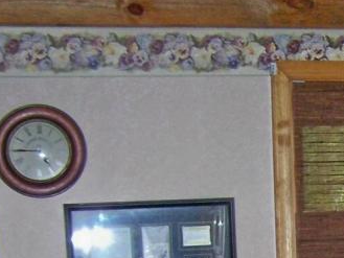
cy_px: 394
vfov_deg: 12.0
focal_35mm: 118
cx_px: 493
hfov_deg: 15.6
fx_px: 1173
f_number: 2.8
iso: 140
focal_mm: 6.3
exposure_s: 1/60
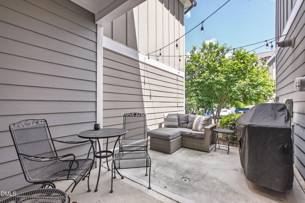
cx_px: 152
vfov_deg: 77.3
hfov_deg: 100.4
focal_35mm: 15
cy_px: 102
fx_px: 127
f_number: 8
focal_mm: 10
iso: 100
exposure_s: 1/40
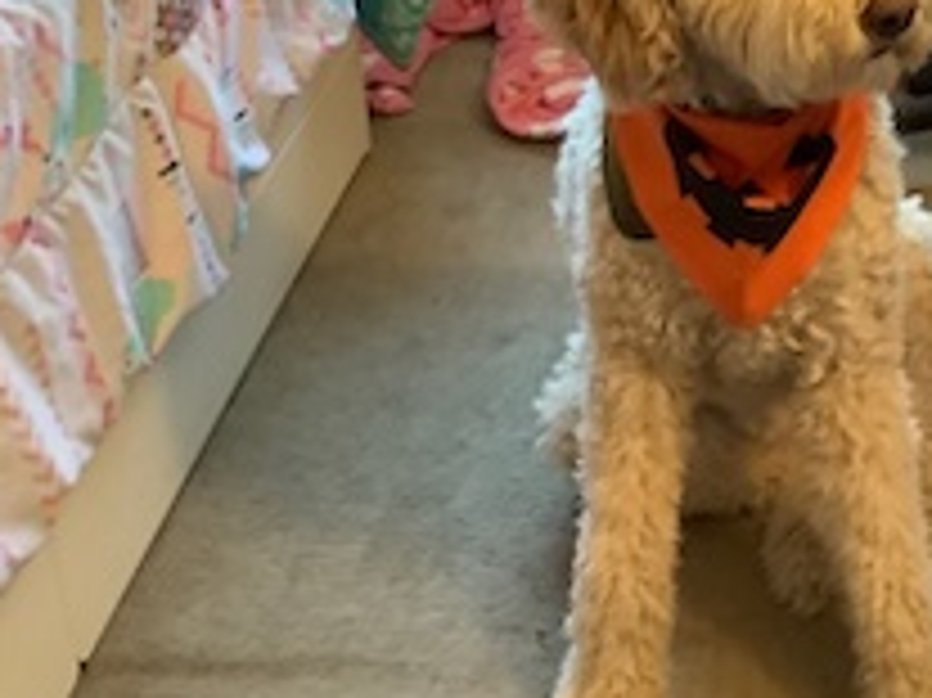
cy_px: 90
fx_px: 1615
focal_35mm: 60
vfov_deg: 23.8
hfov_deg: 31.1
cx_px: 788
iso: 640
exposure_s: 1/30
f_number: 2.4
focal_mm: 3.3
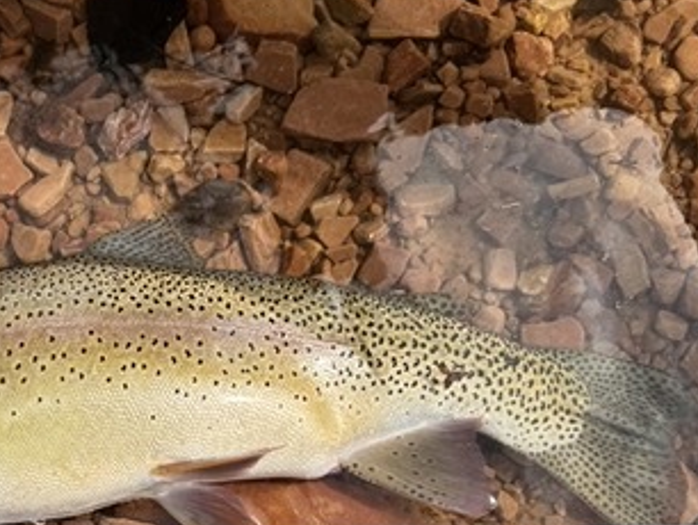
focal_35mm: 47
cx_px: 123
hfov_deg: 38.6
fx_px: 948
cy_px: 443
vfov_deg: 30.0
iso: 80
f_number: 1.78
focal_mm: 6.76
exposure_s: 1/1869
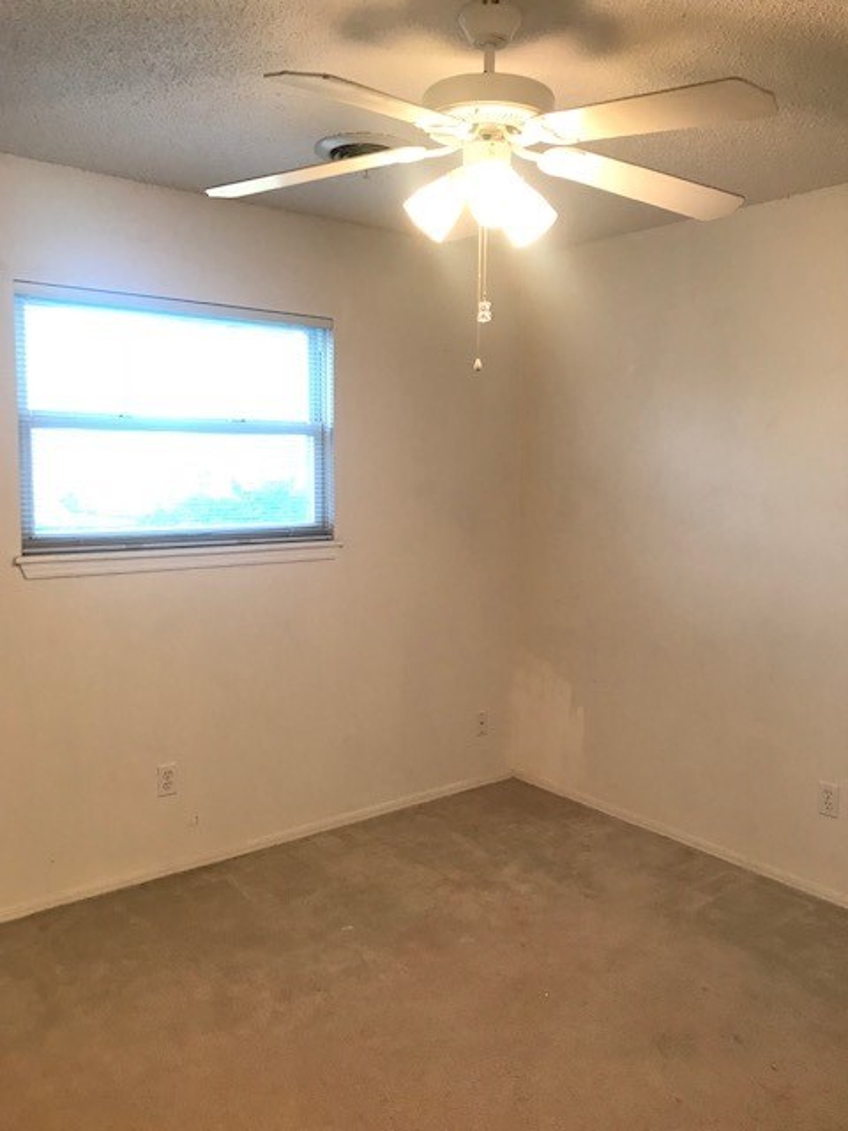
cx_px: 424
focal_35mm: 28
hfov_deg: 49.7
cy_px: 566
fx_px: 915
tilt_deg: -5.5
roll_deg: -0.4
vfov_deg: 63.4
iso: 32
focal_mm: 3.99
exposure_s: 1/24
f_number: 1.8
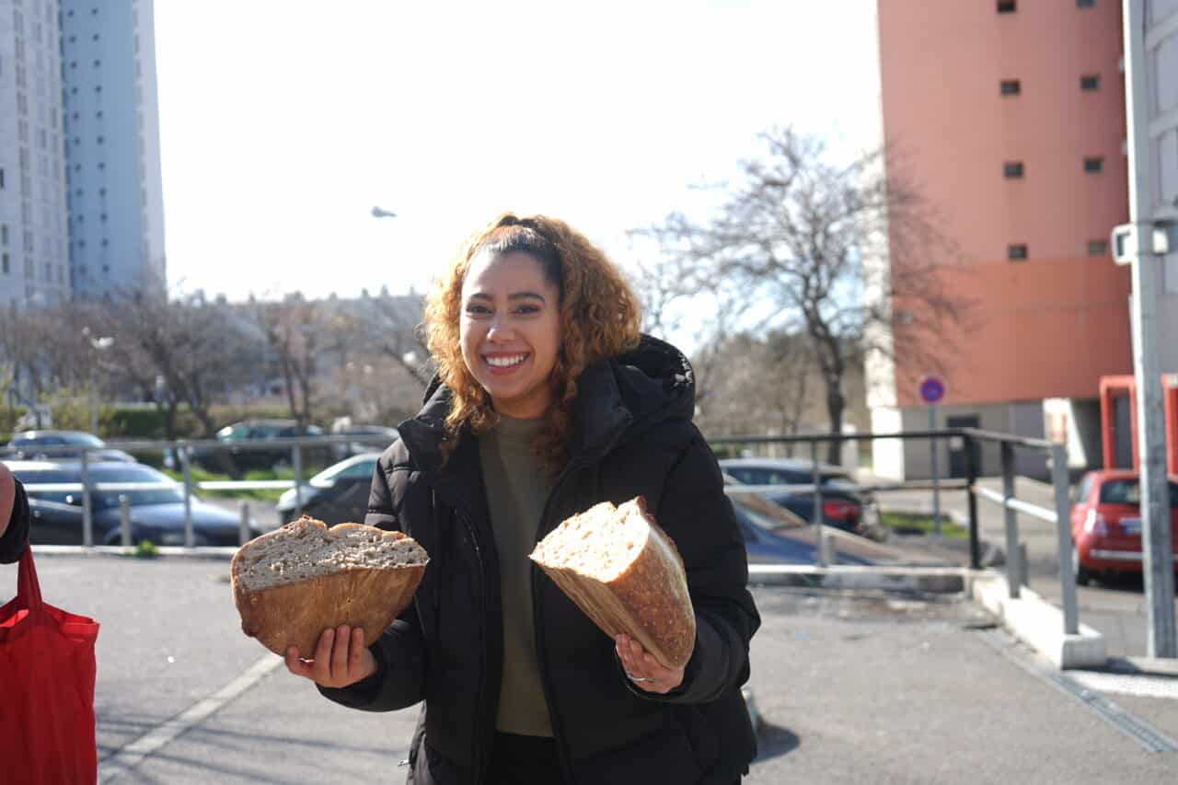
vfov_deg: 29.9
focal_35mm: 45
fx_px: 1472
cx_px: 589
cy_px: 392
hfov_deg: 43.6
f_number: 4.5
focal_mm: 45
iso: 64
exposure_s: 1/200
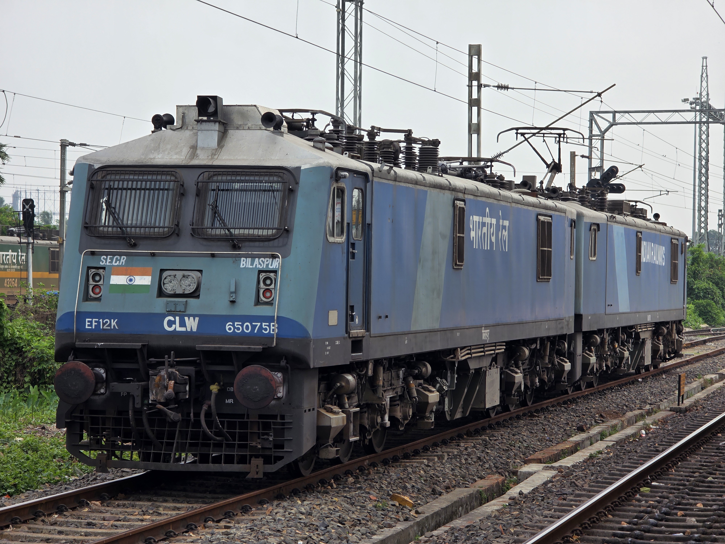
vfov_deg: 12.9
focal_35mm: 115
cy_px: 272
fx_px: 2409
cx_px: 362
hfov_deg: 17.1
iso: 64
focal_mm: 18.6
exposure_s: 1/650
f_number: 3.4
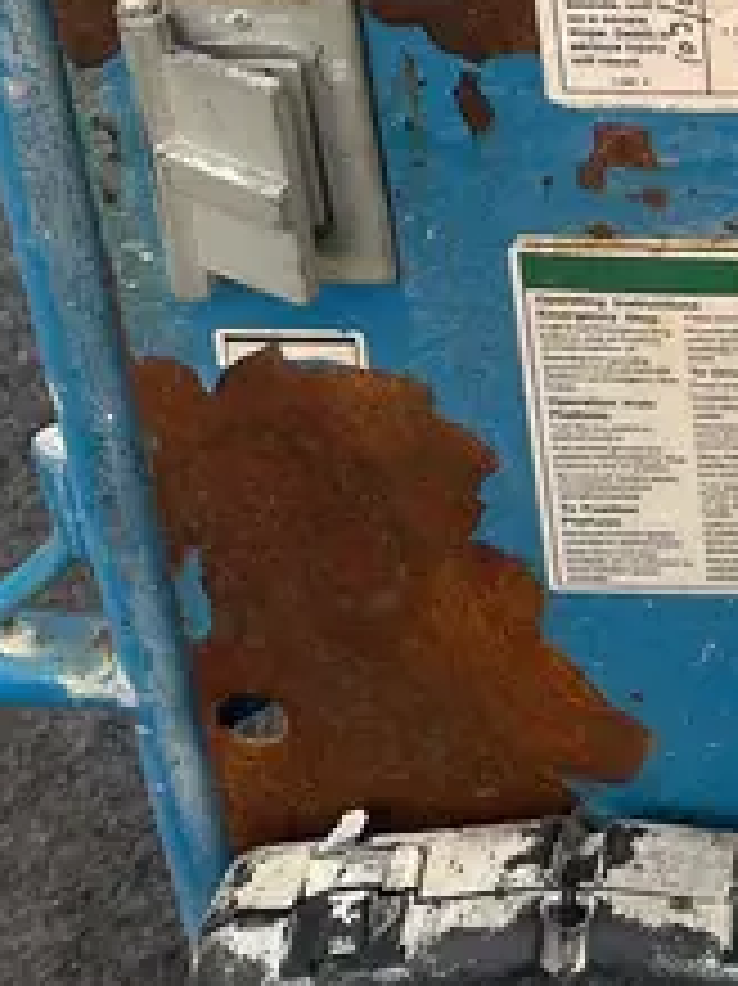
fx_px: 2475
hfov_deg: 15.7
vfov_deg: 19.3
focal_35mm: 87
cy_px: -543
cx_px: 1089
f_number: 1.6
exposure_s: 1/122
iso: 40
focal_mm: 5.1
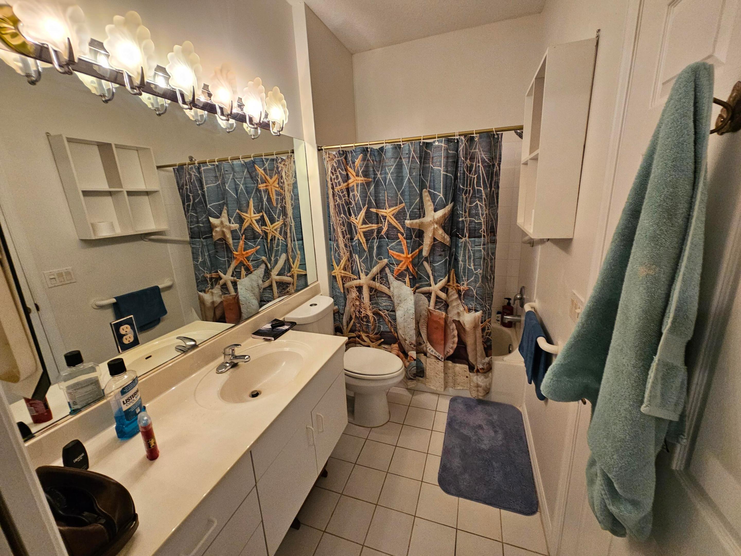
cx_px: 370
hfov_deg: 106.2
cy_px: 278
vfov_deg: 89.9
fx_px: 278
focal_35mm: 13
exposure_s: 1/60
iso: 250
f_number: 2.2
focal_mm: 2.2
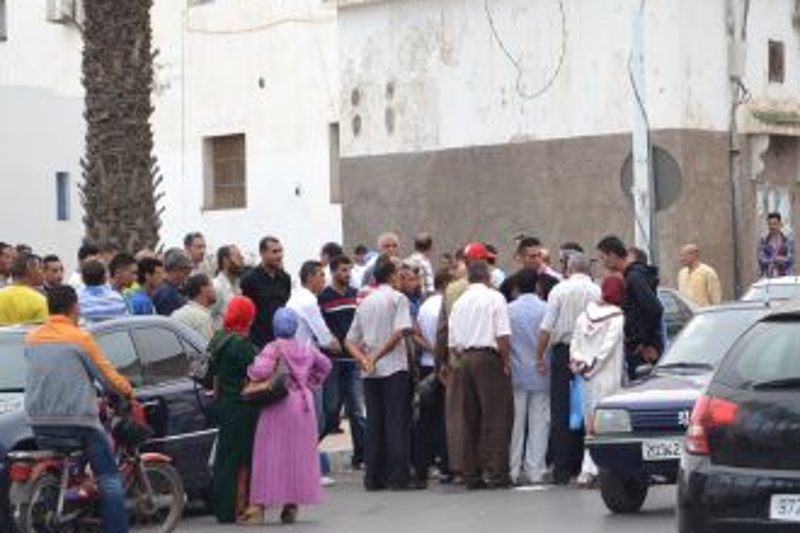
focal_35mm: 160
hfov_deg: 12.8
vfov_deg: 8.6
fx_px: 3555
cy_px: 310
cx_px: 543
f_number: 5.6
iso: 280
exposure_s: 1/125
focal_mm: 55
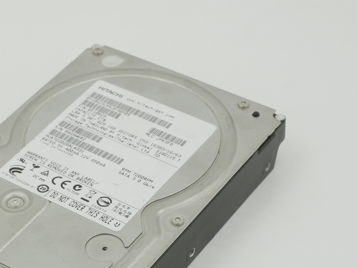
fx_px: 1114
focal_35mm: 108
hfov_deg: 18.0
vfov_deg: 13.7
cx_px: 73
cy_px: 208
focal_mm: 30
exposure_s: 1/200
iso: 800
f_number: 6.3
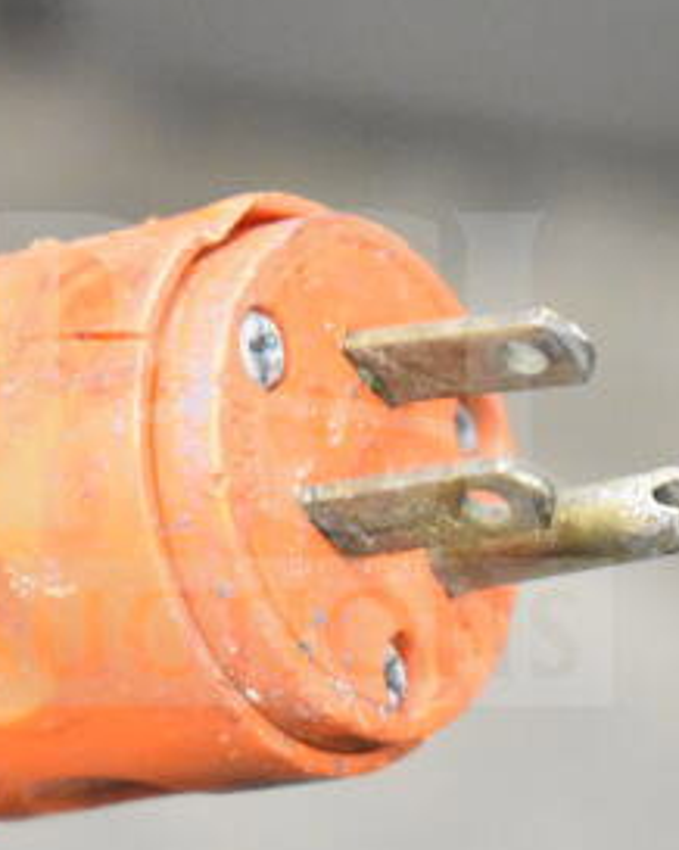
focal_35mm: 173
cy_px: 459
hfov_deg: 8.9
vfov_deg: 11.2
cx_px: 262
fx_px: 4352
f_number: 5.6
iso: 11400
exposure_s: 1/100
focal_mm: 55
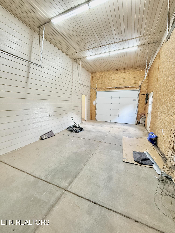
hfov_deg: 85.7
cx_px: 88
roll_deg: -1.4
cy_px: 116
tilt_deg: -7.0
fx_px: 94
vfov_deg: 102.1
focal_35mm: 14
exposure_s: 1/60
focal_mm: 2.22
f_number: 2.2
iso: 320
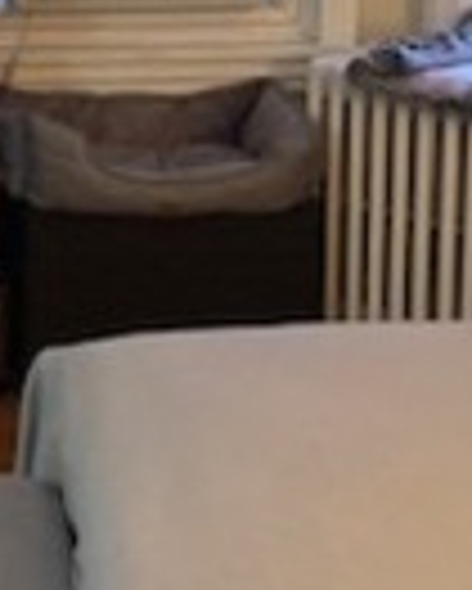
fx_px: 2250
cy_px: 223
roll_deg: +0.4
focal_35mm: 129
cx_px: 54
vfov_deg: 14.9
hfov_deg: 11.9
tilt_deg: -12.8
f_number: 1.8
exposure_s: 1/30
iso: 640
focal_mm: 4.25
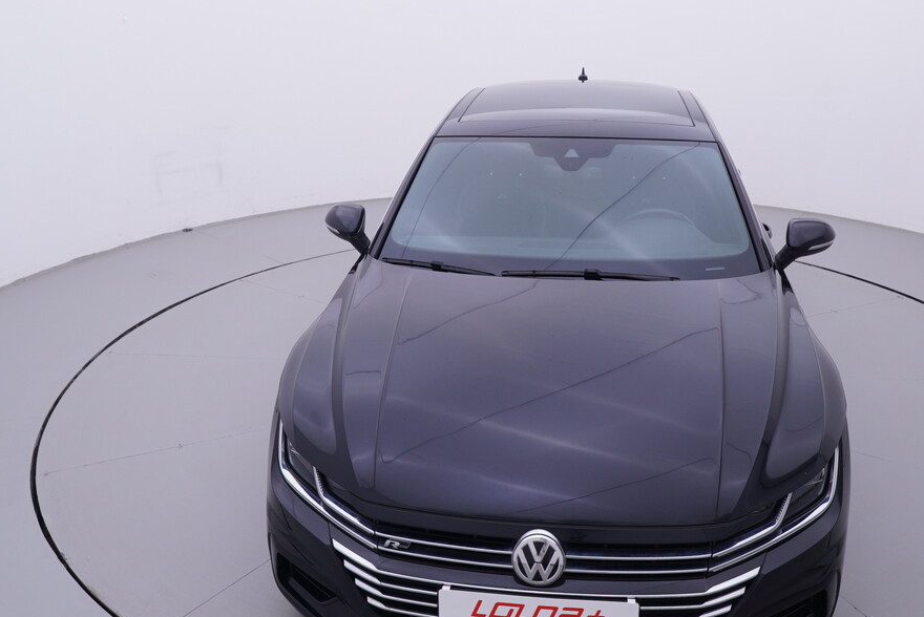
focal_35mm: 37
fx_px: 946
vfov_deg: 36.1
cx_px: 495
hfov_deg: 52.0
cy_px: 280
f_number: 5
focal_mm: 15
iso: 200
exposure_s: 1/80
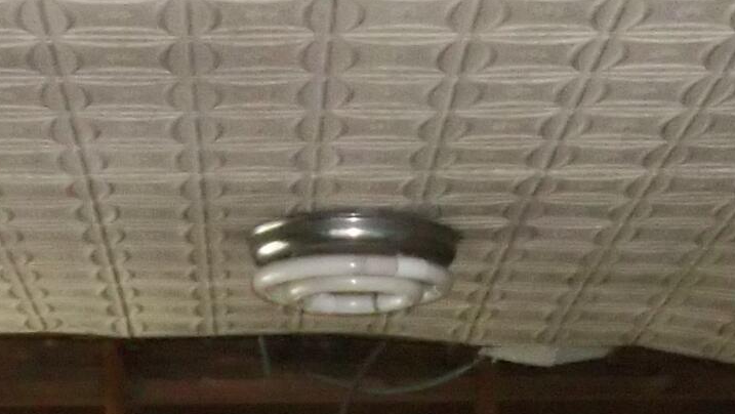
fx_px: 2398
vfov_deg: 8.9
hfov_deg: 17.4
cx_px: 350
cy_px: 1000
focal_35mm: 123
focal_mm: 4.9
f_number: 3.5
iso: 320
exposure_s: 1/30
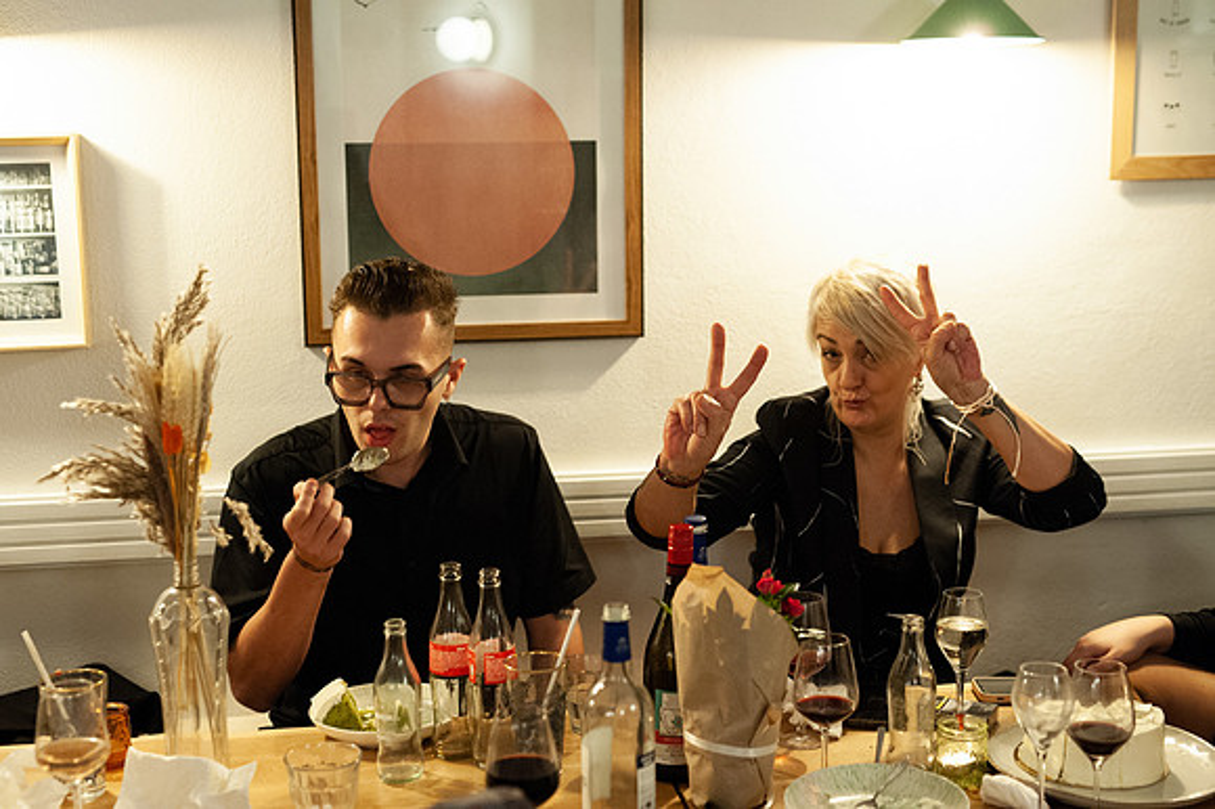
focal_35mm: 50
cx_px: 608
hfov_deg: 39.6
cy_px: 404
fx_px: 1686
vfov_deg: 27.0
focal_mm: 50
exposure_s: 1/160
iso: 3200
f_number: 2.5
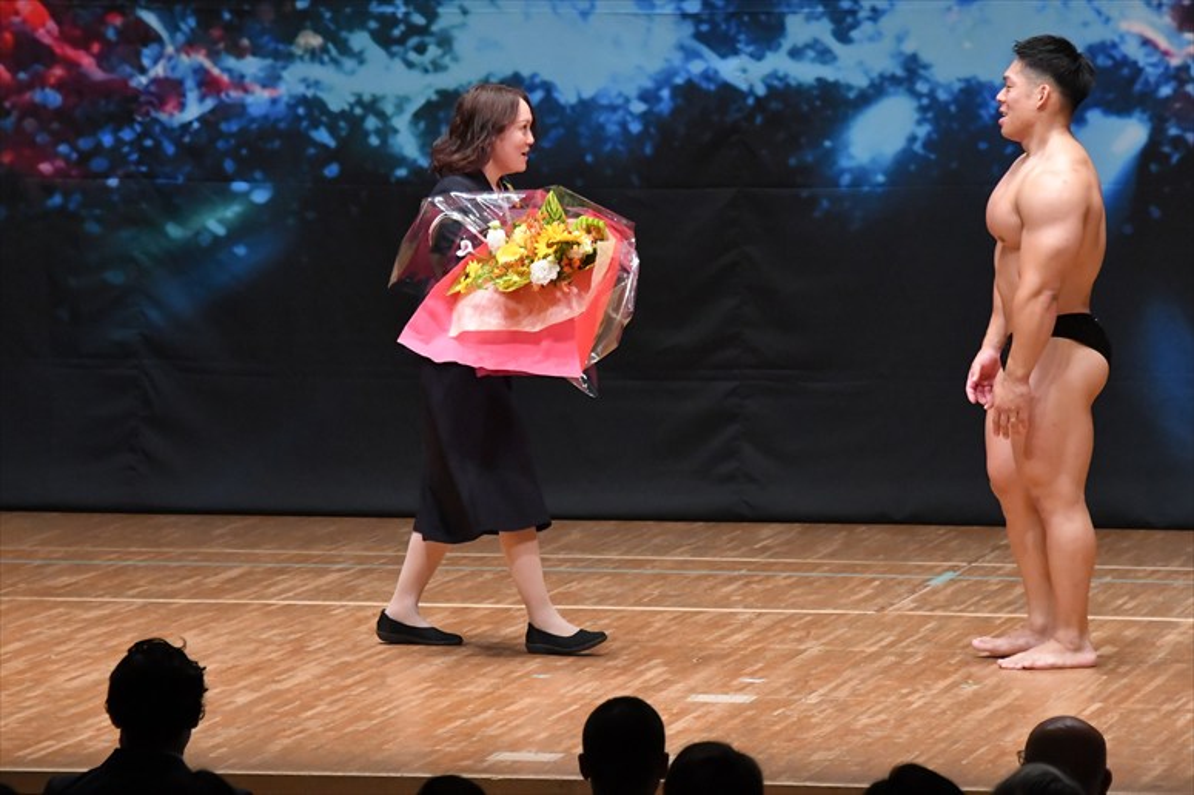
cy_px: 398
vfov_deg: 5.4
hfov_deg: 8.1
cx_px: 597
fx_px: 8453
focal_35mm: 255
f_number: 5.6
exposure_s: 1/400
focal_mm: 170
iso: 6400
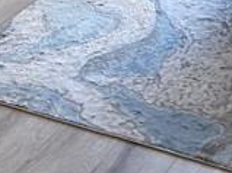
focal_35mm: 131
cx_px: 179
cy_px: -208
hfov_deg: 15.0
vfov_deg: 10.2
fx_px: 877
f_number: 1.5
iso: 32
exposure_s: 1/142
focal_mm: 5.7
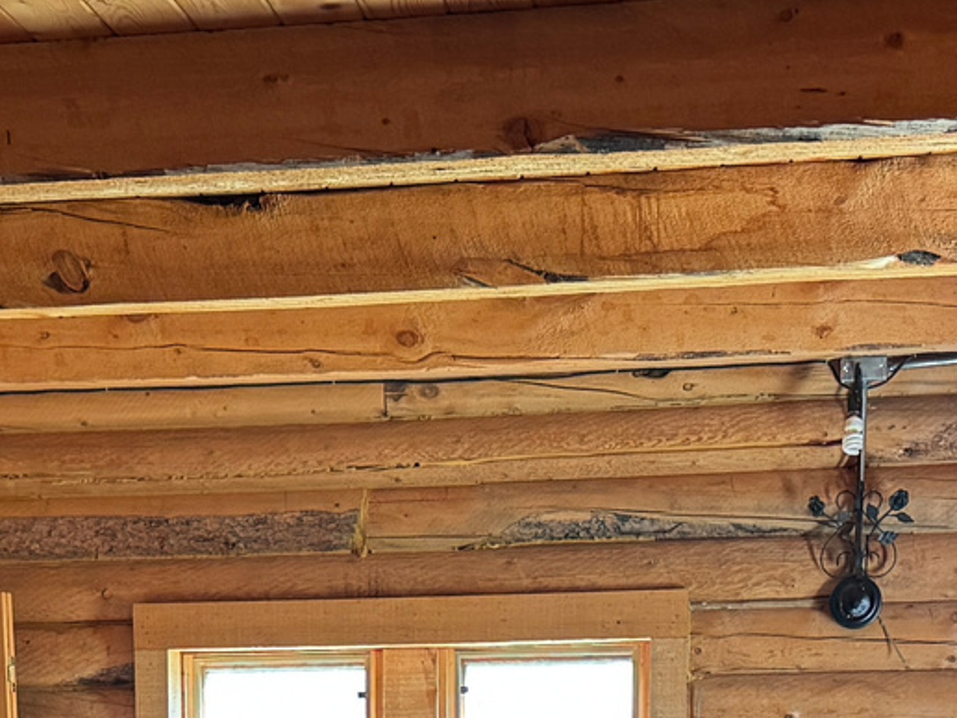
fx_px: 2627
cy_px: 1171
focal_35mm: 95
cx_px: 280
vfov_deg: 14.2
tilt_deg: -9.8
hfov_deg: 20.5
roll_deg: +1.1
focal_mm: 6.76
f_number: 1.78
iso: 250
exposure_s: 1/60
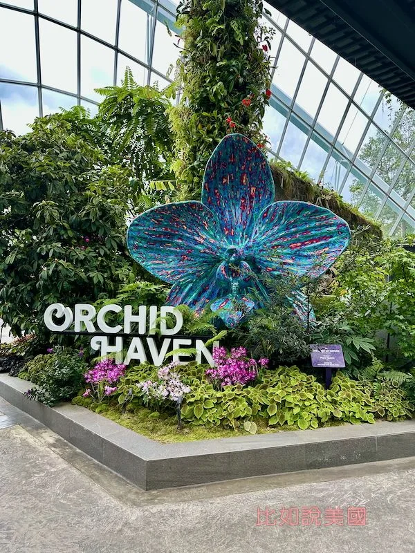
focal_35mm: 24
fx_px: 384
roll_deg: -3.7
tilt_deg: -3.8
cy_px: 276
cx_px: 208
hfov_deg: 56.8
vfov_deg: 71.6
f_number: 1.78
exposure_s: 1/431
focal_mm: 6.86
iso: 80
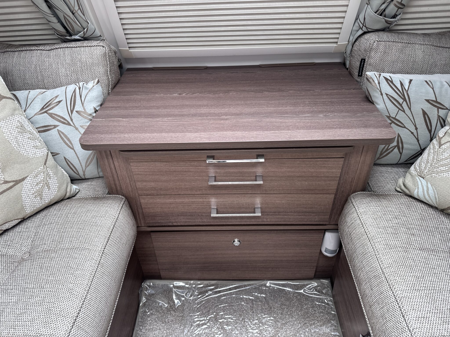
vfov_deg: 56.8
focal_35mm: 24
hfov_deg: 71.6
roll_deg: +1.6
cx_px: 225
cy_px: 168
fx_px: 312
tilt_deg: -35.7
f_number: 1.78
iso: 80
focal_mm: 6.86
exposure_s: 1/121
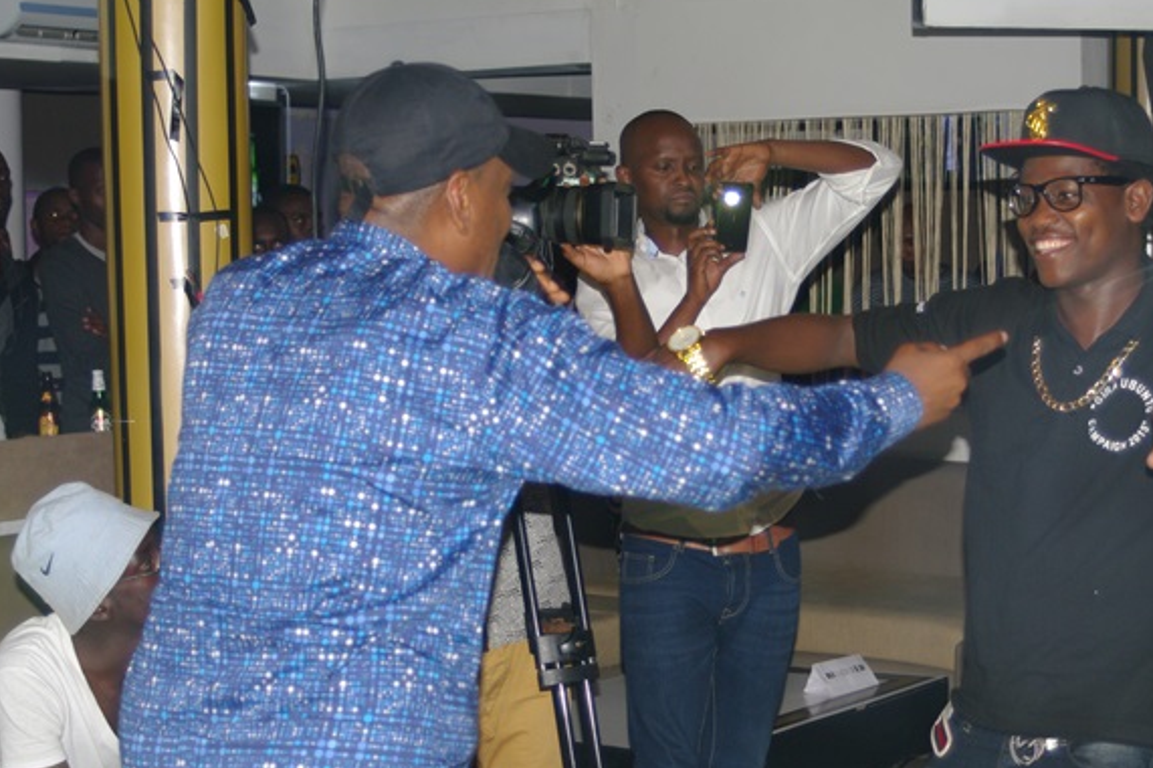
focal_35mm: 78
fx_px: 2487
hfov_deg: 26.1
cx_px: 672
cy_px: 475
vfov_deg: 17.5
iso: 400
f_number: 4
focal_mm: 37
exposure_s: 1/60
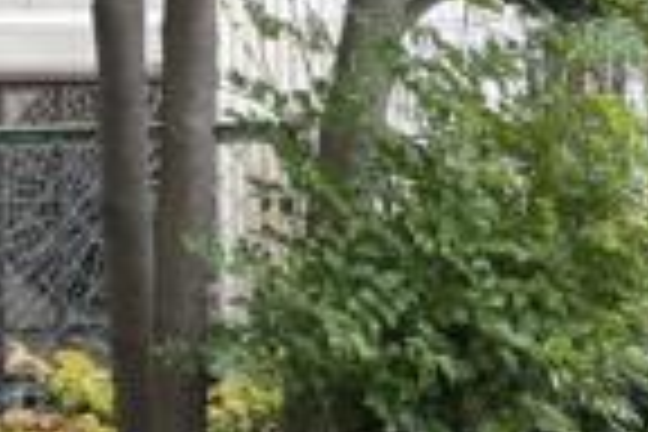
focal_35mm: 150
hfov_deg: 13.1
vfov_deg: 8.6
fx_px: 2700
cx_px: -238
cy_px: -464
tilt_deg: +8.3
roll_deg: +0.0
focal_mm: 5.96
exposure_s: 1/384
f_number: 1.6
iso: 64
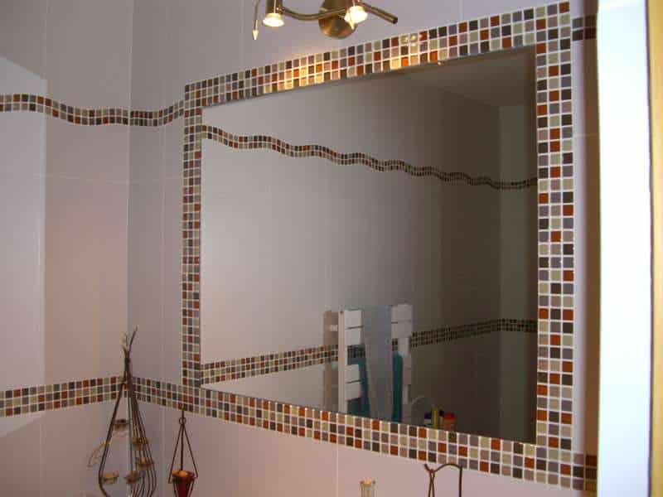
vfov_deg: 37.7
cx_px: 332
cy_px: 248
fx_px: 728
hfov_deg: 49.0
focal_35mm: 38
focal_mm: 7.9
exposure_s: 1/60
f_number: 2.8
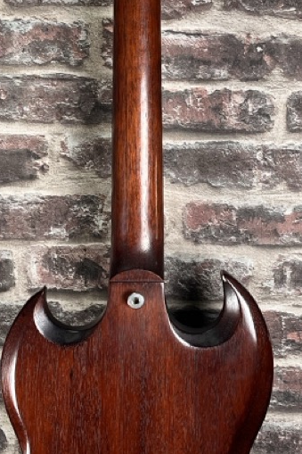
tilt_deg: -6.0
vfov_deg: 29.5
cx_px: 144
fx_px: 856
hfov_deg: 20.0
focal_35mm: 68
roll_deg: +0.0
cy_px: 166
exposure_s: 1/122
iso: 100
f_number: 1.6
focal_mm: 5.1
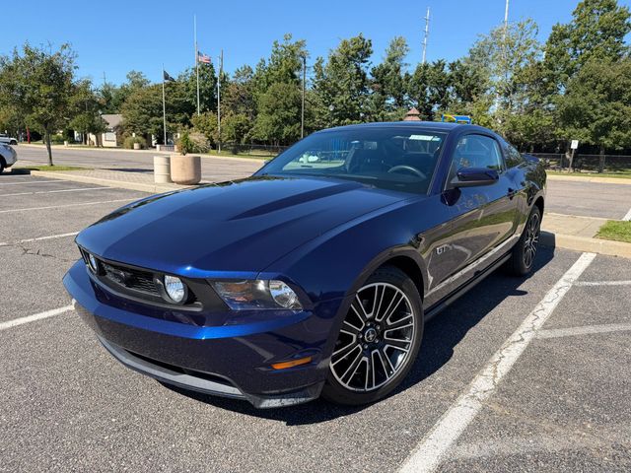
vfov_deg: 56.8
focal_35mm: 24
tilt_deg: -10.9
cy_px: 236
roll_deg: -1.3
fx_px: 437
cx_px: 316
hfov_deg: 71.6
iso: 80
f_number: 1.78
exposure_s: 1/2232
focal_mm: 6.76
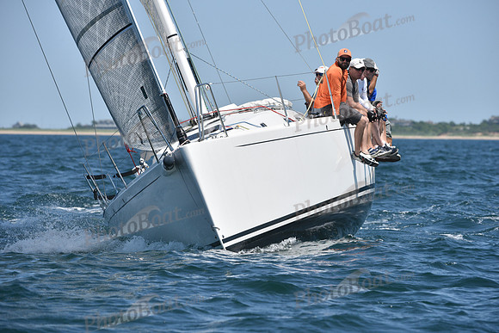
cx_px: 250
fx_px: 4298
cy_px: 166
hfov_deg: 6.6
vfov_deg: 4.4
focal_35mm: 310
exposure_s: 1/1000
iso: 320
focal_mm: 310
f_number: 9
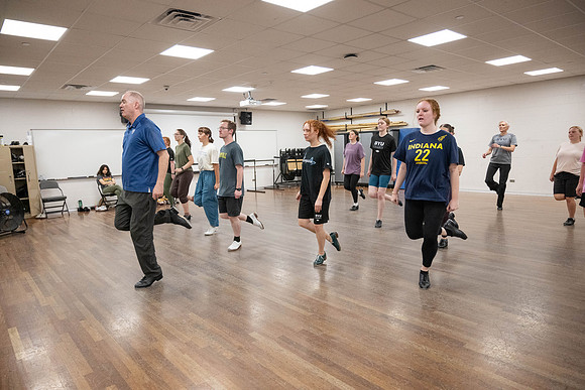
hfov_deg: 73.7
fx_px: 390
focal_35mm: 24
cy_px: 195
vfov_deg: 53.2
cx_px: 292
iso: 3200
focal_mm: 24
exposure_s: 1/640
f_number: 4
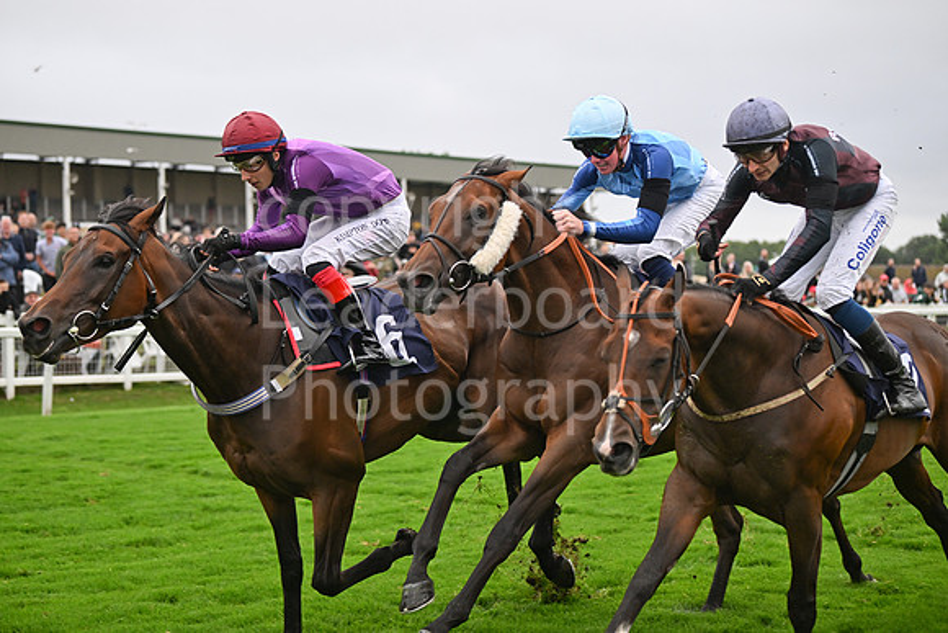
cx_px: 474
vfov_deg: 19.5
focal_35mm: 70
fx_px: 1844
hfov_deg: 28.8
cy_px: 316
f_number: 3.2
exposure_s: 1/1250
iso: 1250
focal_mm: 70
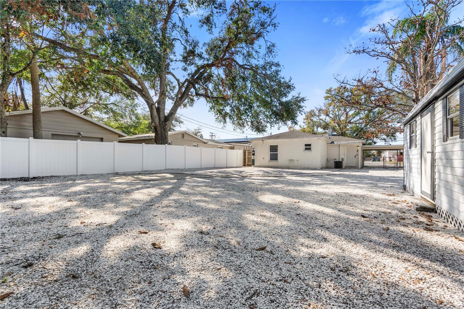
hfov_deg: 96.7
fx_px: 206
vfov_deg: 73.7
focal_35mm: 16
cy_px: 154
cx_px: 232
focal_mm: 16
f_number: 8
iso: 250
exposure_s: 1/160
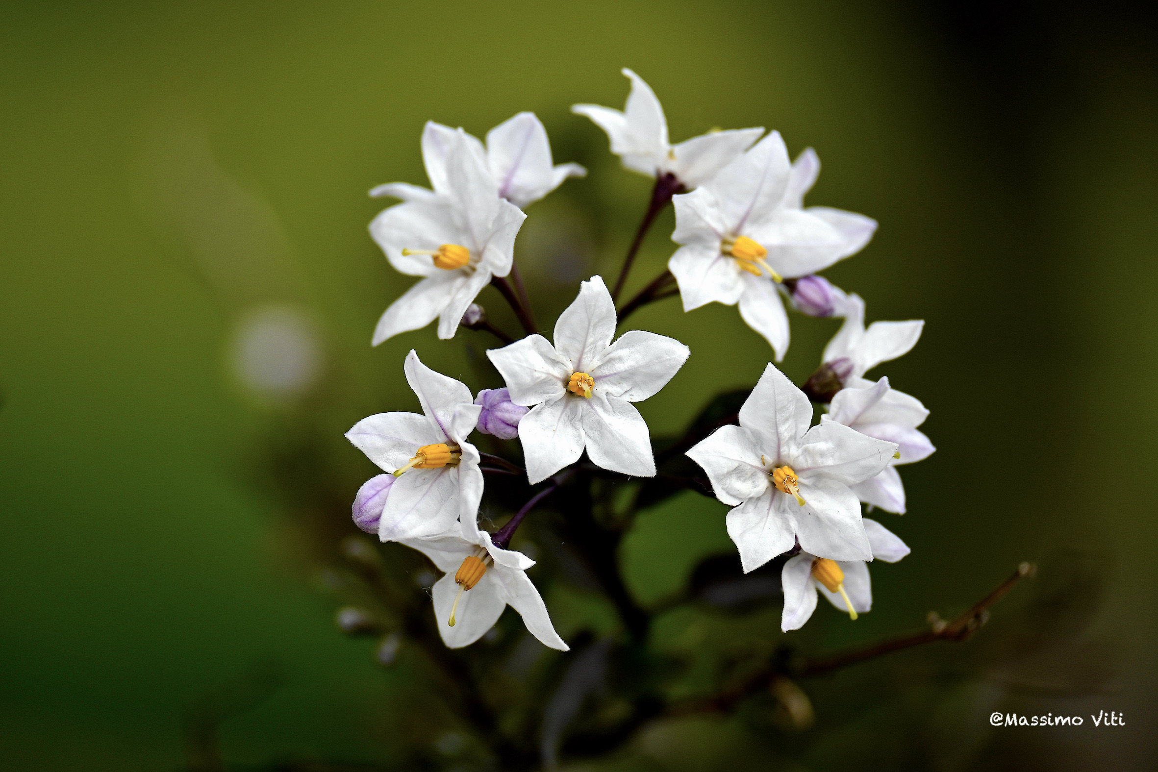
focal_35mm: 375
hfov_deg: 5.5
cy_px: 386
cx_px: 579
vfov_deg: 3.7
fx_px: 12062
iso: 100
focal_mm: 250
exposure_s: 1/400
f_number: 6.3
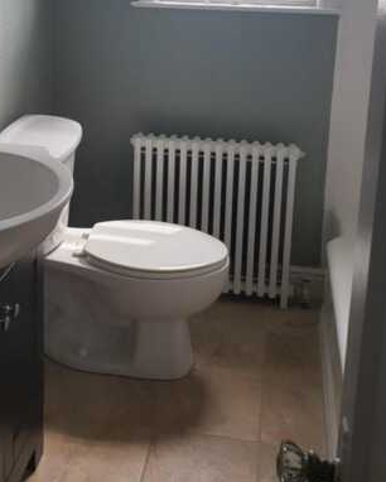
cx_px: 150
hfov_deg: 29.6
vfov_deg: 35.2
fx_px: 728
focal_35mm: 51
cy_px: 81
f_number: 2.4
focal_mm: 4.3
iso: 80
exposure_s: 1/41
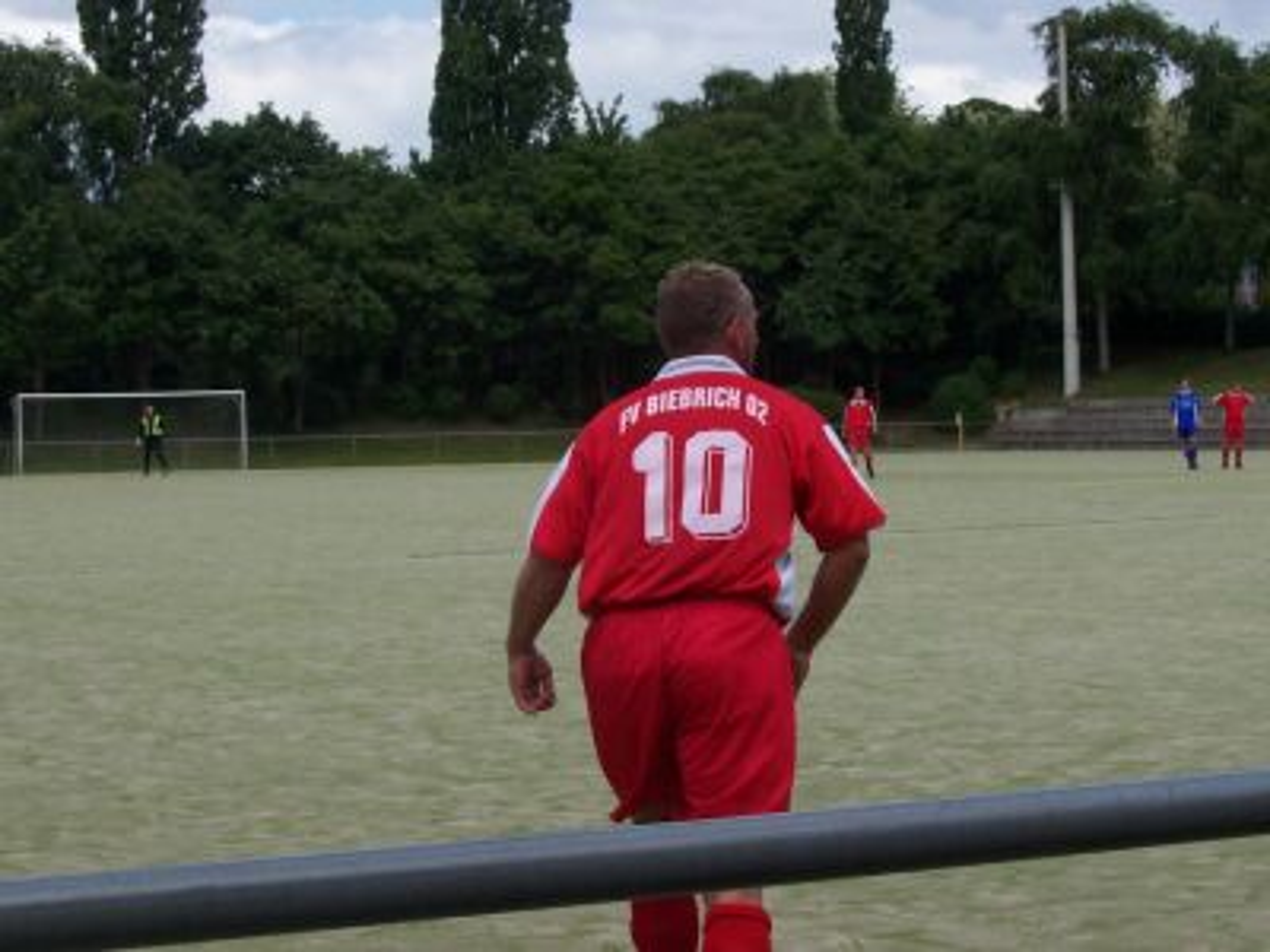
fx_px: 3265
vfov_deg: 16.6
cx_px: 635
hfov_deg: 22.0
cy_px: 476
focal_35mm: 89
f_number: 8
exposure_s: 1/350
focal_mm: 13.5
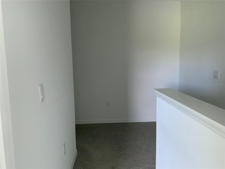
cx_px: 112
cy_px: 84
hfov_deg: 61.7
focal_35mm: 29
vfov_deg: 48.2
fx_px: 188
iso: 200
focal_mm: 3
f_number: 1.8
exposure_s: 1/60
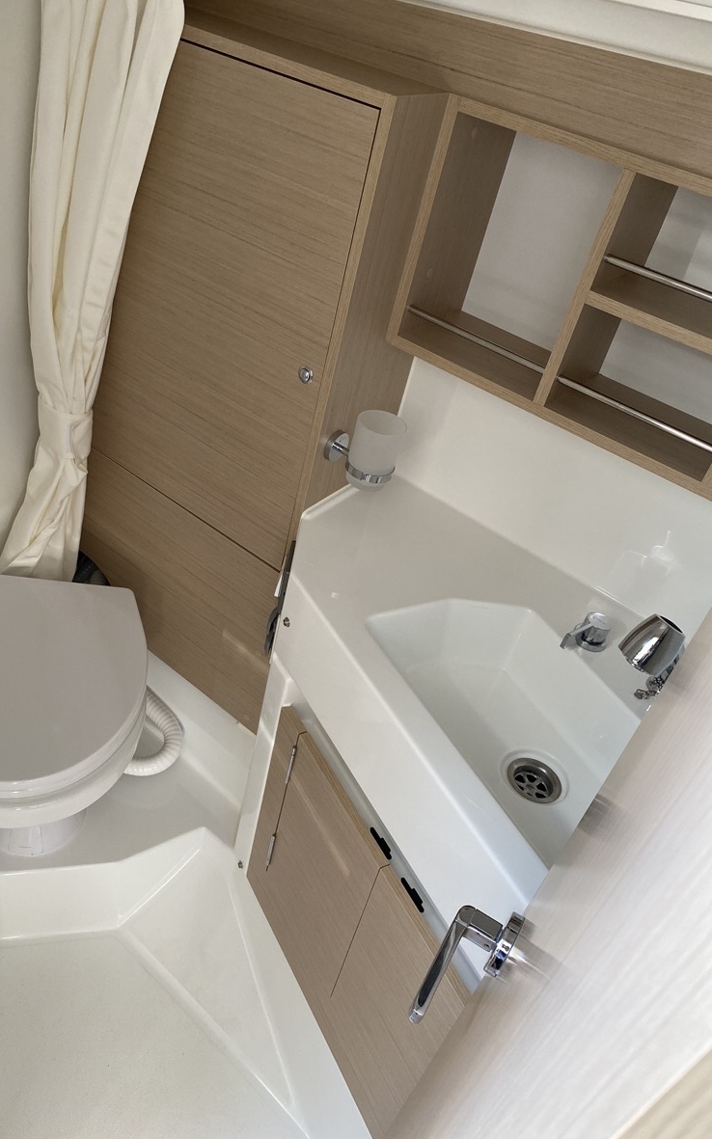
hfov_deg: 44.3
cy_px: 562
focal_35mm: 28
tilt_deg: -36.8
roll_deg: -12.4
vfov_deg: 66.5
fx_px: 869
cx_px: 283
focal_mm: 4.25
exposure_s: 1/91
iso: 125
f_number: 1.8
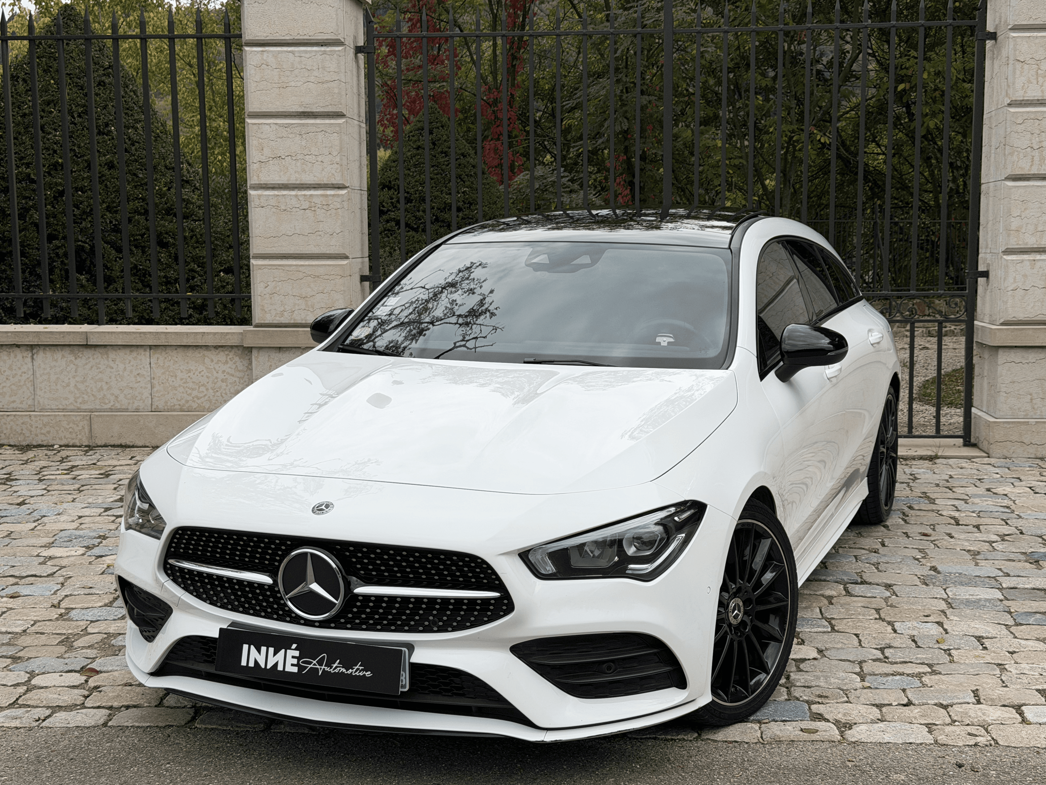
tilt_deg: -6.8
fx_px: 1481
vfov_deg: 29.7
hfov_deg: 38.9
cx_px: 533
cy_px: 395
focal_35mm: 49
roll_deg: +0.3
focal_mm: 6.76
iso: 64
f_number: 1.78
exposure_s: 1/3891
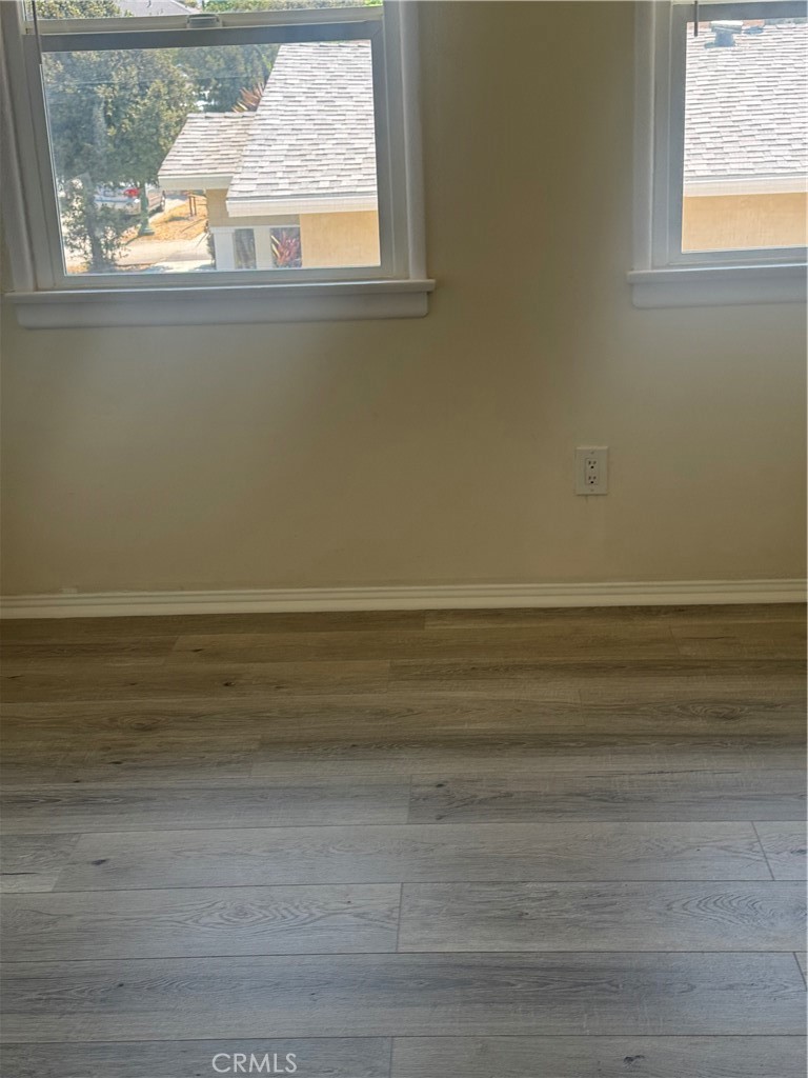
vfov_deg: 39.7
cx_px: 404
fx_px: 1494
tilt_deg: -15.9
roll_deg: +1.7
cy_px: 539
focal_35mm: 48
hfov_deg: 30.3
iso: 64
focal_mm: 6.76
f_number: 1.78
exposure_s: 1/204
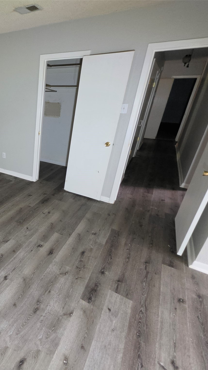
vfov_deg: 89.6
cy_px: 186
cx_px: 8
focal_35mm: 19
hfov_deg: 49.5
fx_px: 186
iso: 640
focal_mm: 2.2
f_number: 1.9
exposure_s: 1/60
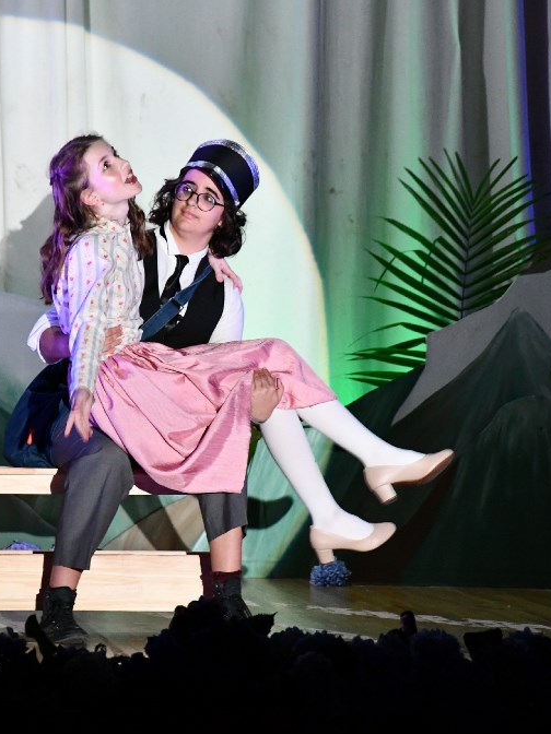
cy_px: 371
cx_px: 212
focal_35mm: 230
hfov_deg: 6.5
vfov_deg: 8.6
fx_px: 4881
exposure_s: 1/125
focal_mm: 105
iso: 3200
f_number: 5.6
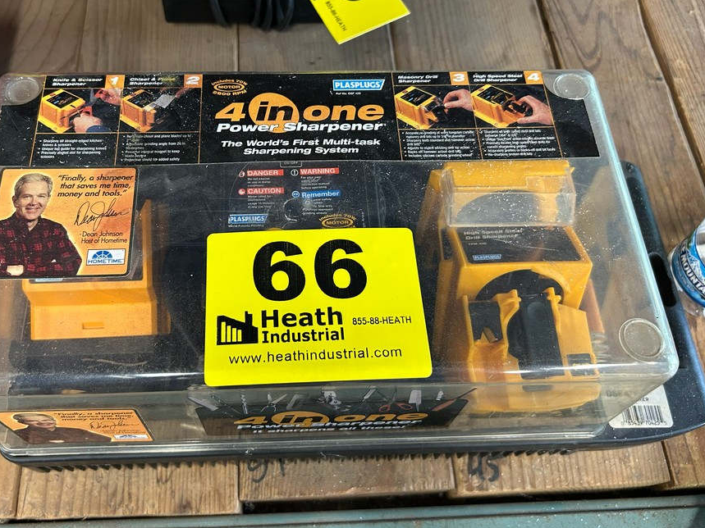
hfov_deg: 58.1
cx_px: 300
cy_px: 261
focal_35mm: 31
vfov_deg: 45.4
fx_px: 631
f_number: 1.5
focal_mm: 5.7
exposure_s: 1/60
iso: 200
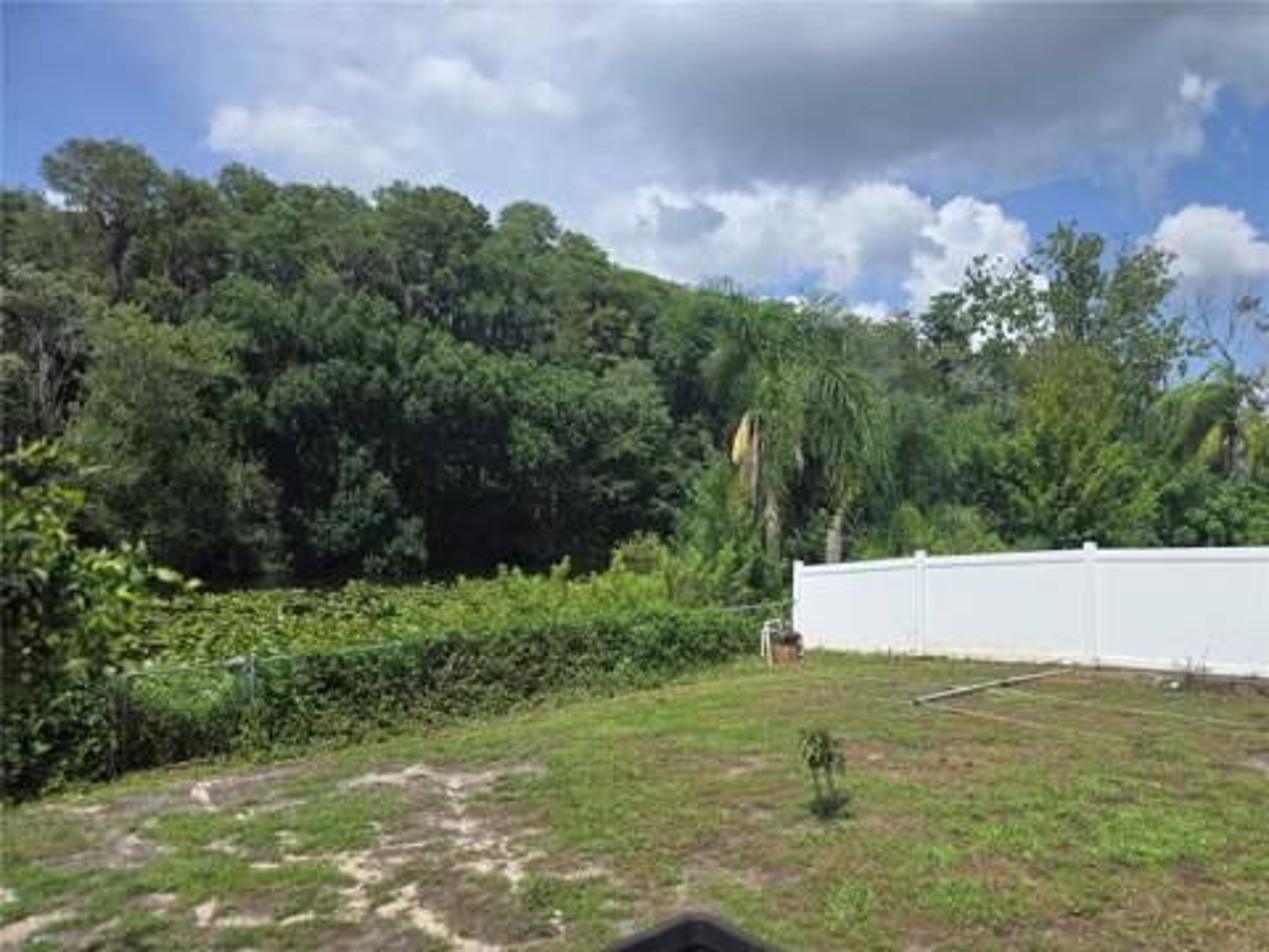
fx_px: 843
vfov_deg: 58.9
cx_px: 634
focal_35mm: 23
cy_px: 476
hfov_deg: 73.9
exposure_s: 1/942
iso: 12
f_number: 1.7
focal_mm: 6.3
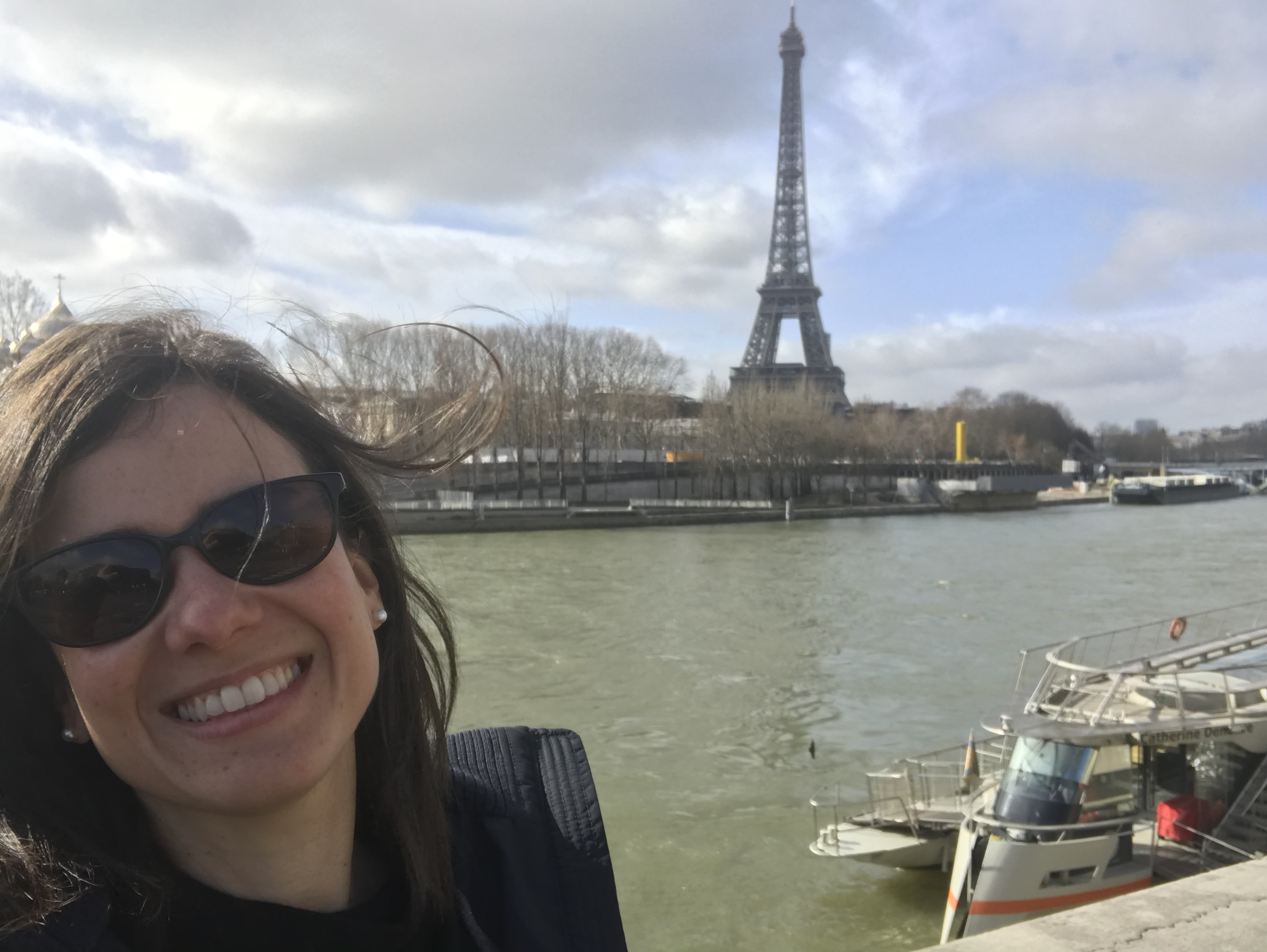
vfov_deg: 44.2
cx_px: 634
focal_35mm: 32
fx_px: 1172
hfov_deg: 56.8
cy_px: 476
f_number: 2.2
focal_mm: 2.87
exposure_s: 1/549
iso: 25
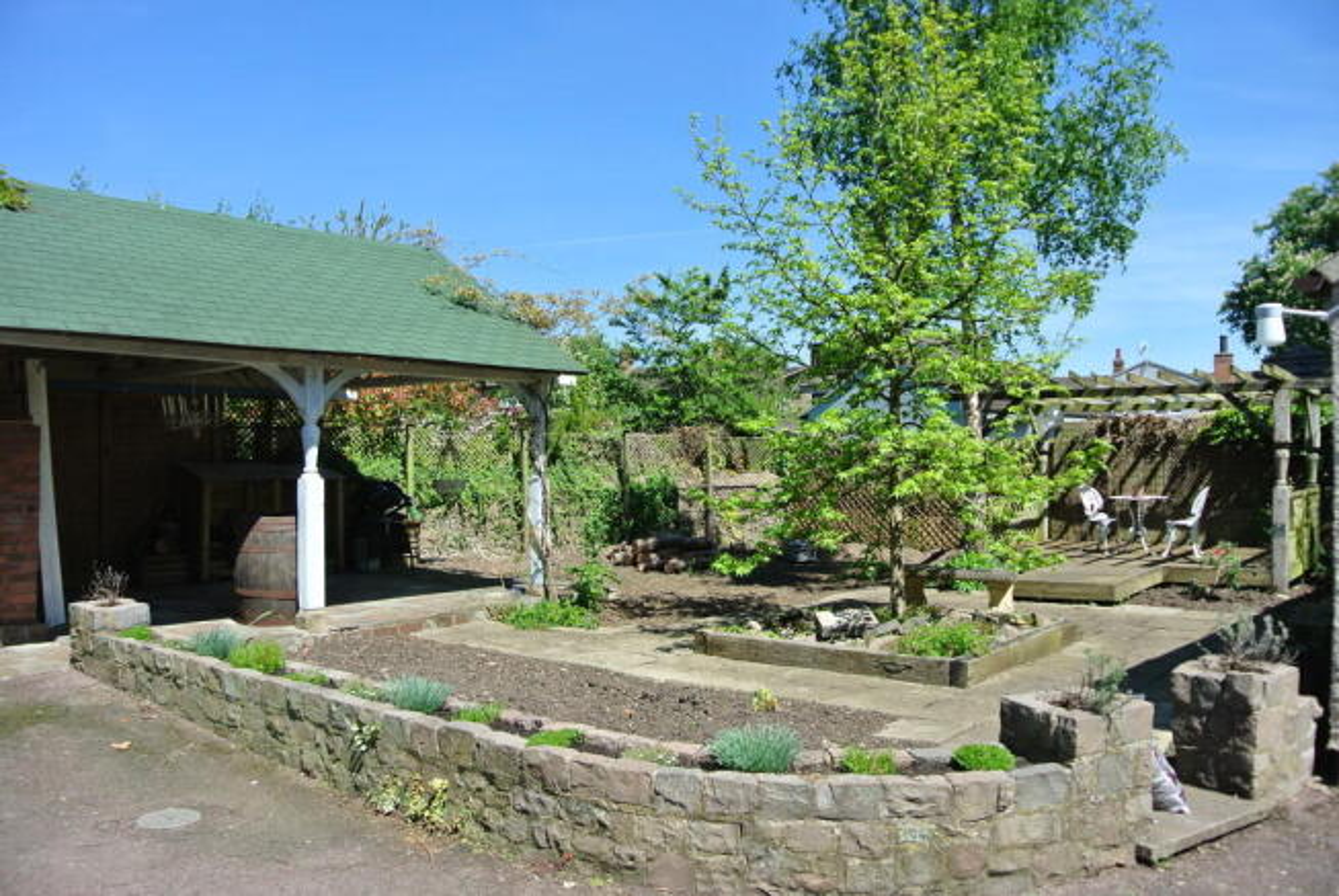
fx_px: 1005
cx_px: 670
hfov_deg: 67.3
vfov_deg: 48.0
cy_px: 448
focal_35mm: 27
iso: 100
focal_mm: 10
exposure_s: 1/500
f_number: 4.5
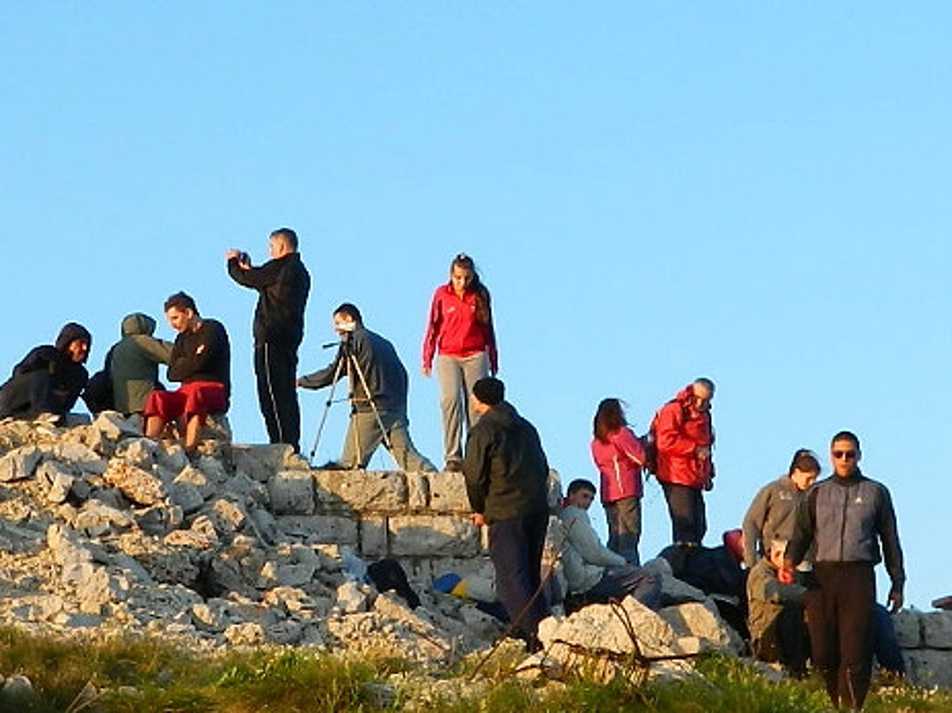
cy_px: 329
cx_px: 278
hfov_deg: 16.2
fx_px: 3327
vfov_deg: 12.2
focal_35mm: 121
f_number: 3.3
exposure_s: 1/320
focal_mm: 6.2
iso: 80
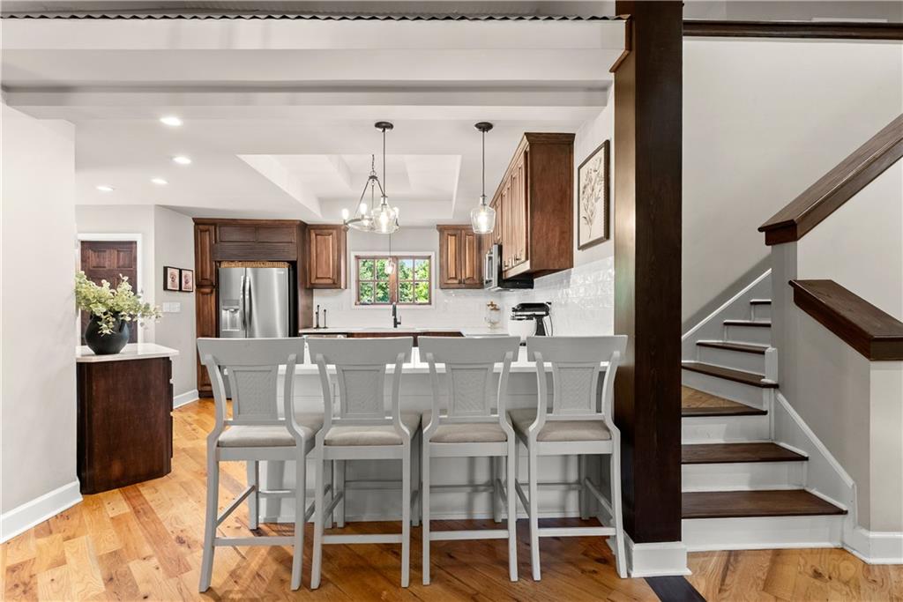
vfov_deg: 75.2
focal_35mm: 16
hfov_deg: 98.2
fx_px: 391
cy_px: 301
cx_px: 452
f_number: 7.1
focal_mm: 15.6
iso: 800
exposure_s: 1/6
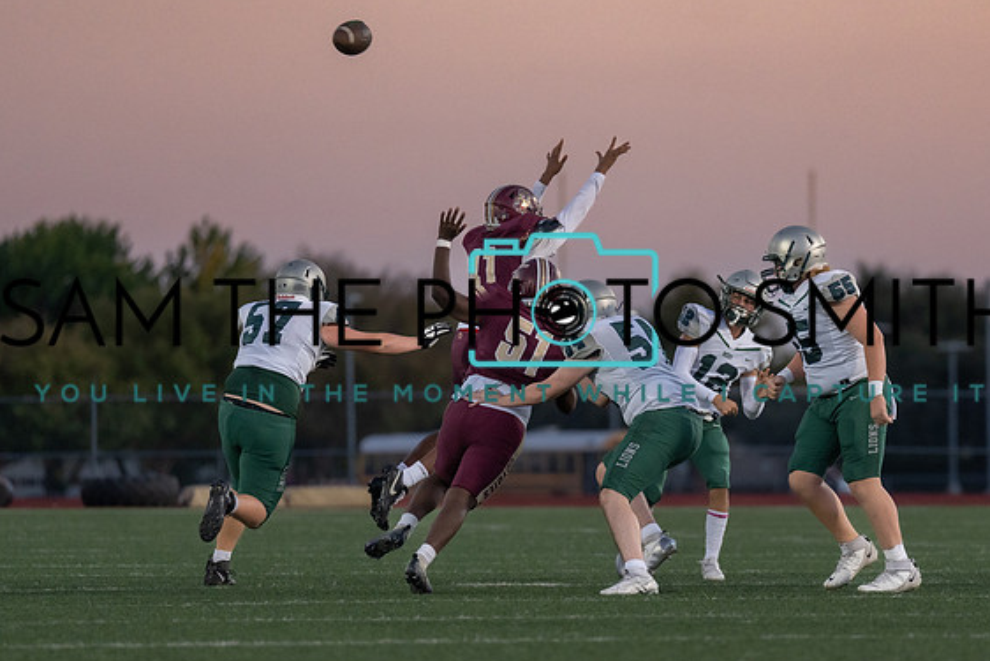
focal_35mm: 346
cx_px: 698
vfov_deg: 4.0
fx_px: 9517
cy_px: 394
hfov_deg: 6.0
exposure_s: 1/1000
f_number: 2.8
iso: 1250
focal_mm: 200
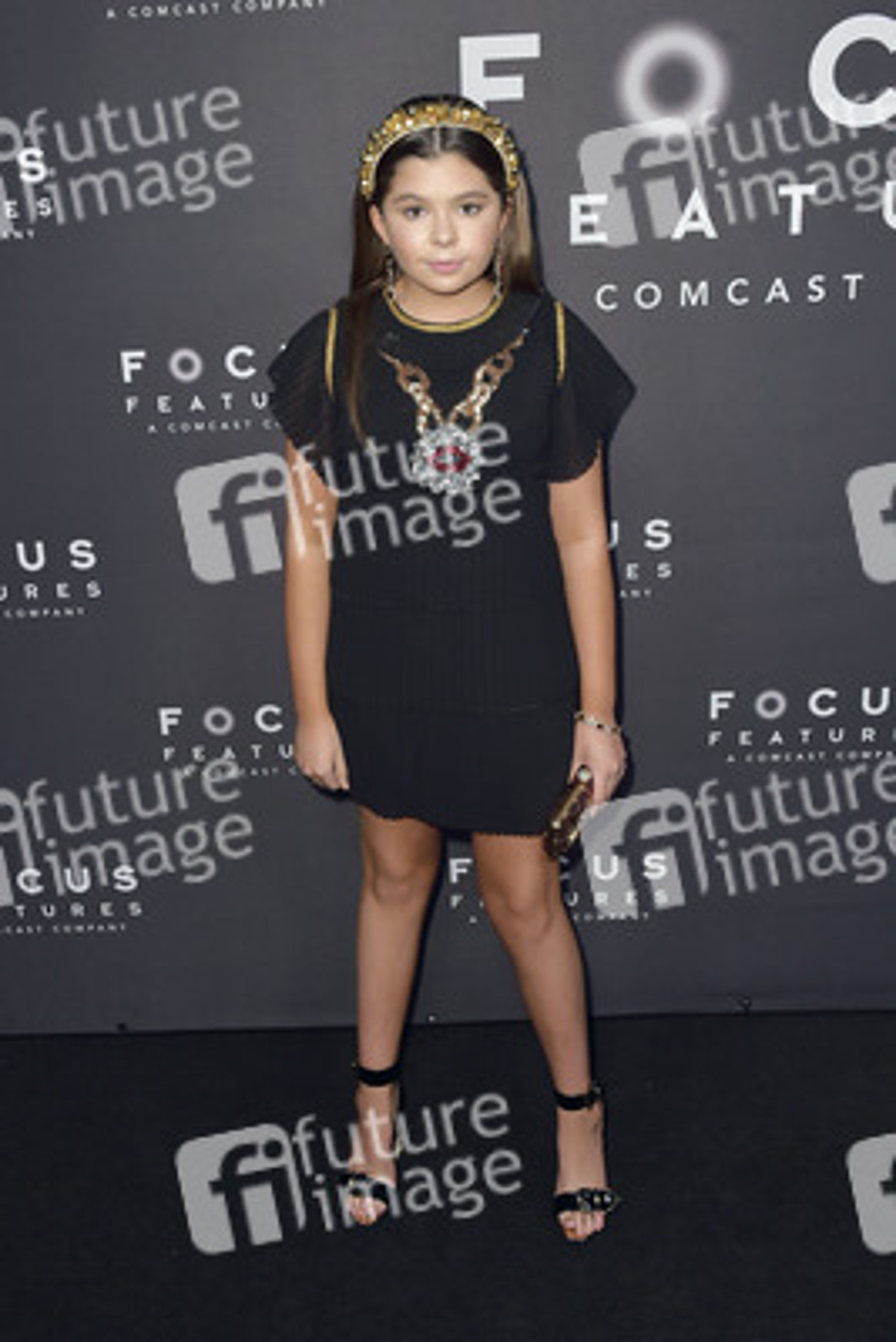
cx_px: 448
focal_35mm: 32
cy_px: 671
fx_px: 1194
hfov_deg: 41.1
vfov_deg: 58.7
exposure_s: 1/320
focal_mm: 32
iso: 500
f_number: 6.3
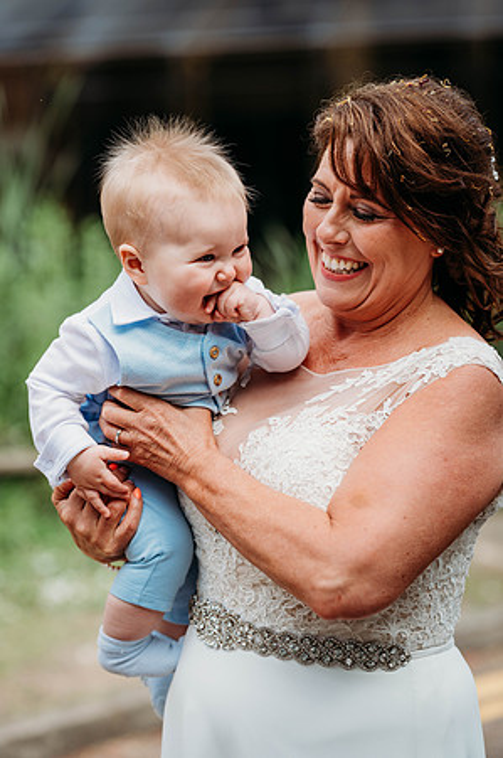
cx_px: 252
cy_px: 379
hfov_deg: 16.0
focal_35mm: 85
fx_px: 1785
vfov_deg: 23.9
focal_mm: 85
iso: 100
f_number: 2.5
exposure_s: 1/2500
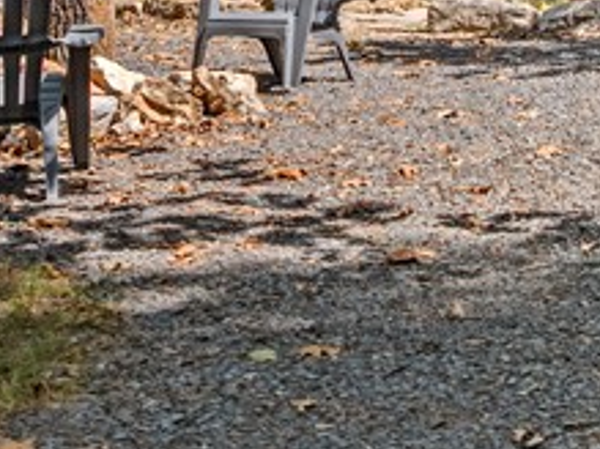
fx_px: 1940
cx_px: 537
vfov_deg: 12.7
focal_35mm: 112
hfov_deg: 17.3
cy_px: -183
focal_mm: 12.29
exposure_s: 1/640
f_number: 2.8
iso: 180
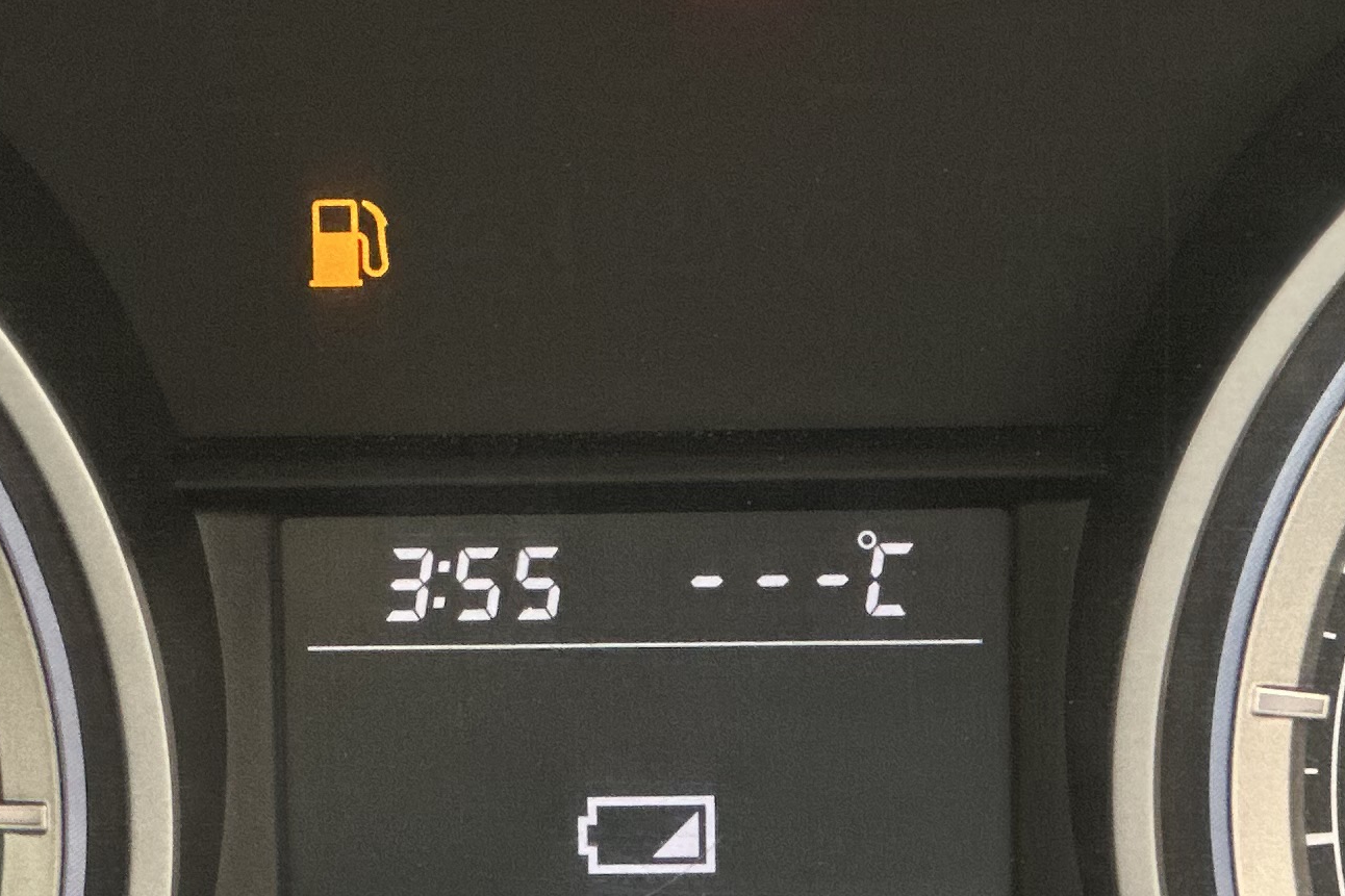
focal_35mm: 250
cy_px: 756
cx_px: 636
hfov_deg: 8.2
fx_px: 9338
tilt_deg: -23.4
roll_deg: -0.1
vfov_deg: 5.5
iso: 200
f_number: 2.8
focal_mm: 9
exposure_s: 1/40
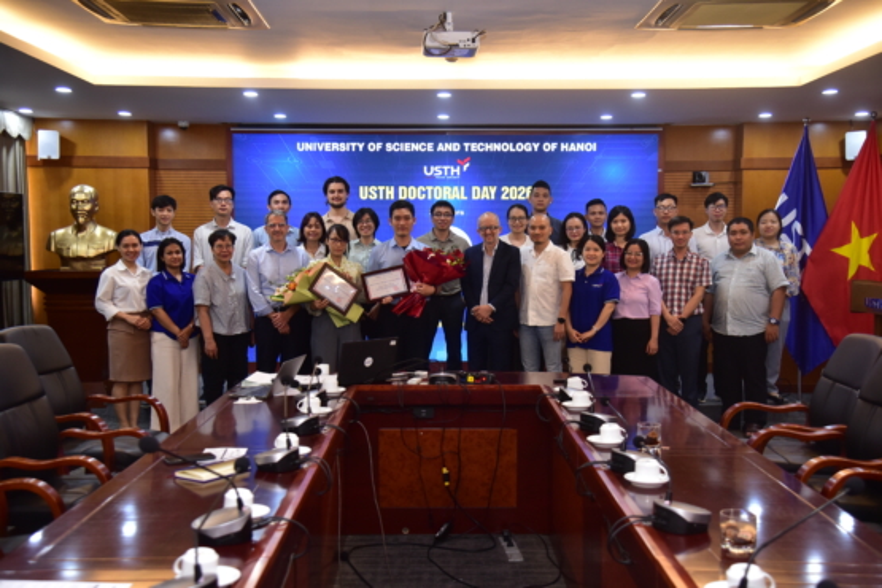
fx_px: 980
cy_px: 294
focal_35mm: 40
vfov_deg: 33.4
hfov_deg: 48.5
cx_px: 441
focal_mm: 40
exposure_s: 1/100
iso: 1600
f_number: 4.5
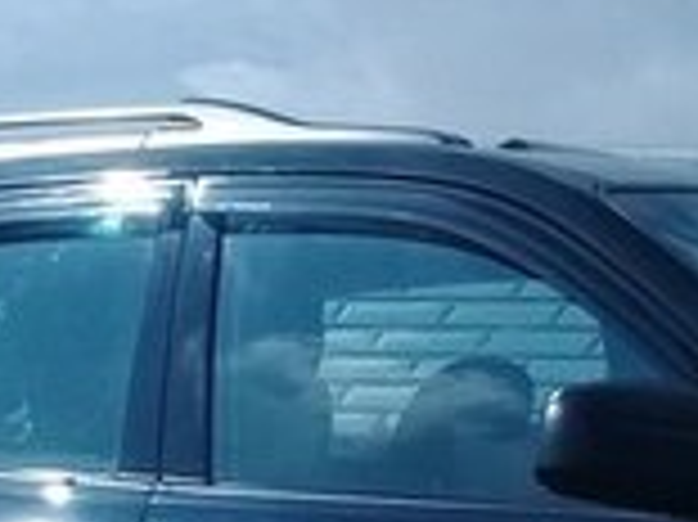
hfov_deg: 14.7
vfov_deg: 10.8
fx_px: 2660
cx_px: 716
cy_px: 772
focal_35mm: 132
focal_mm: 3.3
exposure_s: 1/2882
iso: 64
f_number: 2.2
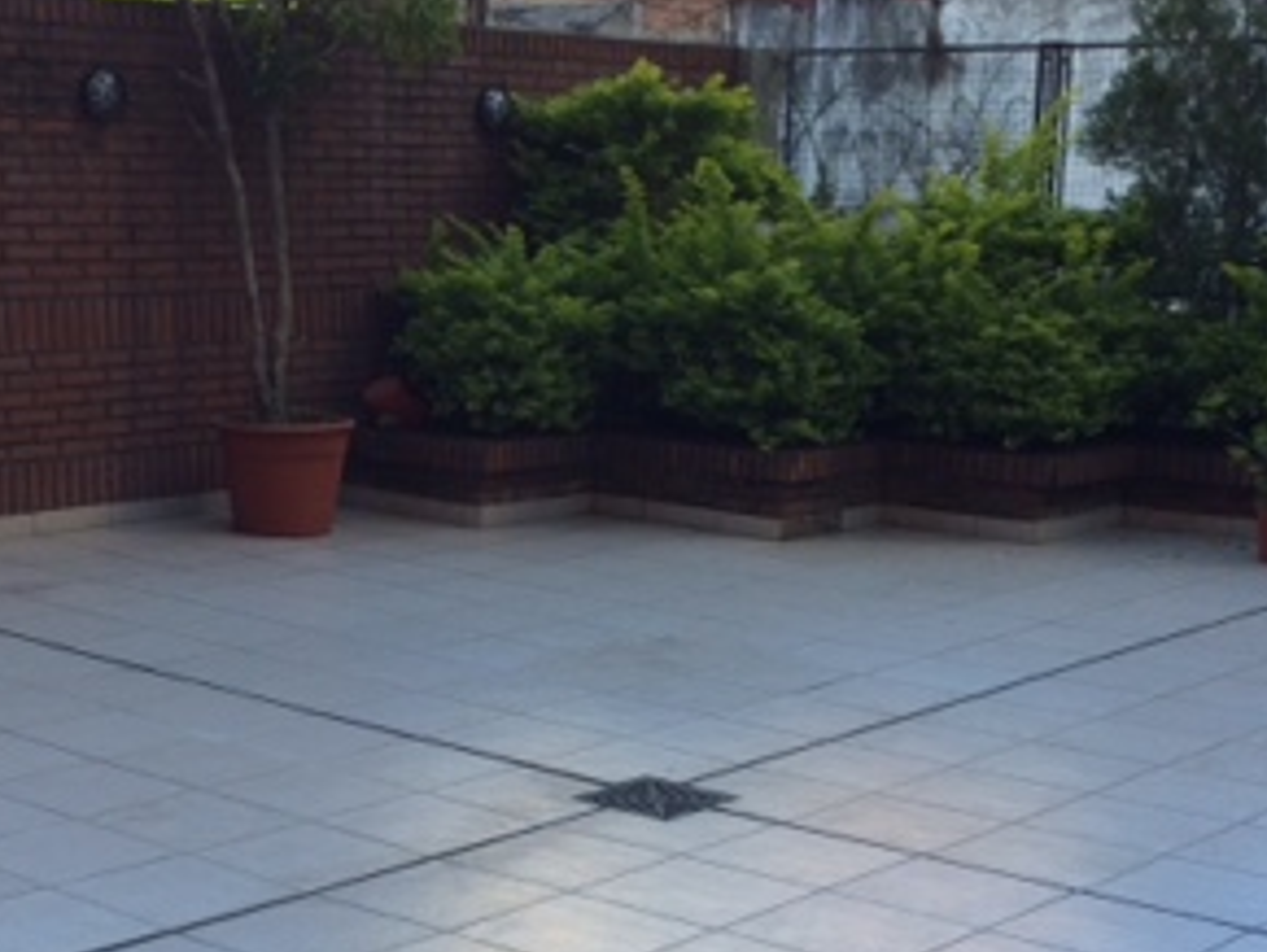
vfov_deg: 22.9
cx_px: 454
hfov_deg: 30.1
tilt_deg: -12.6
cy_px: 620
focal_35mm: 64
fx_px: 2344
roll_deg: -0.1
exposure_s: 1/263
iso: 32
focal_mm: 4.15
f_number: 2.2
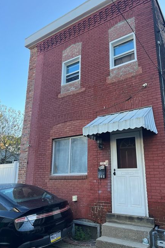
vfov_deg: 65.5
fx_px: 193
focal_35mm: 28
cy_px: 122
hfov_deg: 46.2
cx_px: 95
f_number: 1.5
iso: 40
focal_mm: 5.7
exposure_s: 1/215
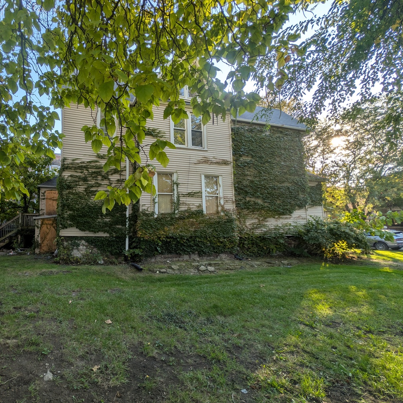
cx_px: 123
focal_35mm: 15
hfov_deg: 86.7
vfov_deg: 91.1
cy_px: 205
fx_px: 198
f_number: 1.7
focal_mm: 2.02
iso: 52
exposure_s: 1/597
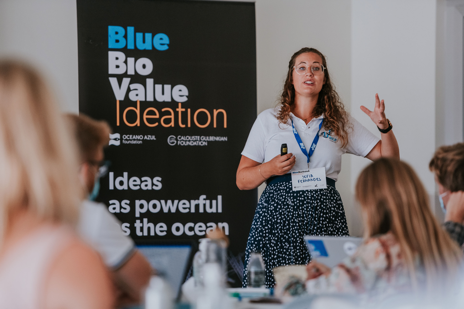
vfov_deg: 7.8
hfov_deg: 11.7
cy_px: 154
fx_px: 2266
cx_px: 232
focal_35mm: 176
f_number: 2.8
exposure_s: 1/320
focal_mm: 175
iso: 1000
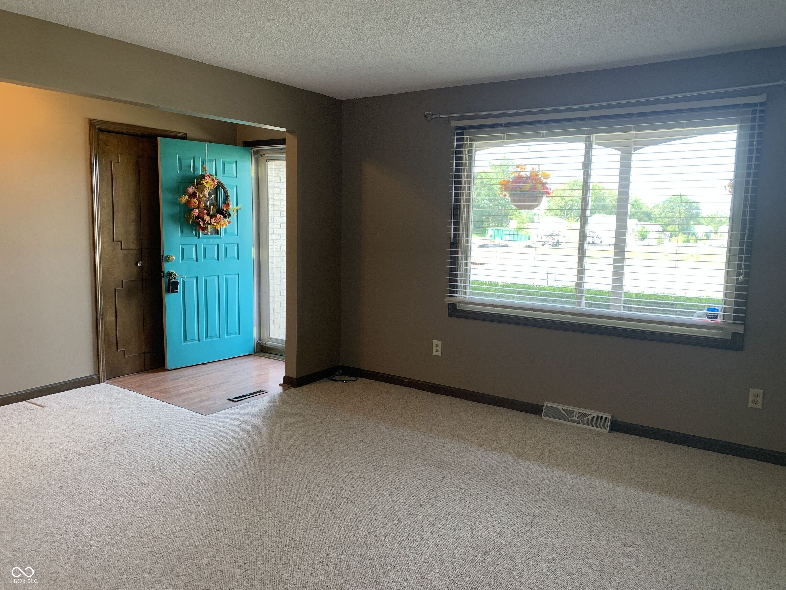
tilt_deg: -5.9
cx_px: 393
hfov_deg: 67.3
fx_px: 590
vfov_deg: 53.1
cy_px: 295
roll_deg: -1.7
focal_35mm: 26
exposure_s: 1/121
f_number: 1.8
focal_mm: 4.25
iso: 100
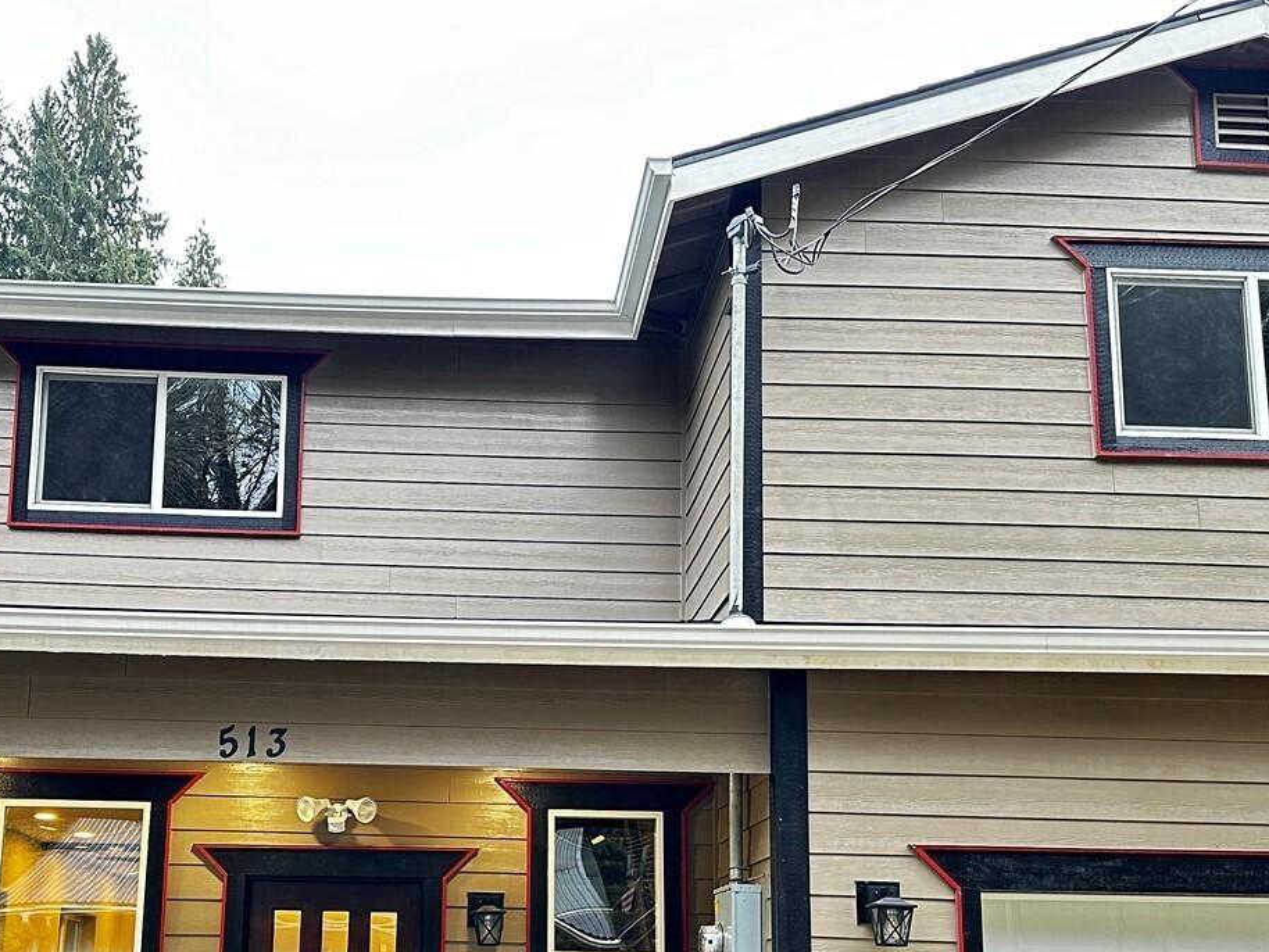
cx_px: 472
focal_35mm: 42
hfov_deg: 44.4
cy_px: 731
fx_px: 1540
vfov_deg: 33.6
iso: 250
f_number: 1.78
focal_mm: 6.86
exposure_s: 1/60
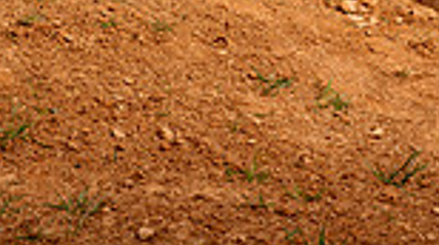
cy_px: -353
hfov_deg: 15.6
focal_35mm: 138
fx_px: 1604
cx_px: 205
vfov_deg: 8.0
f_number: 11
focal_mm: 45
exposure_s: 1/250
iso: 160
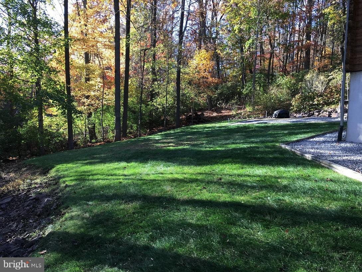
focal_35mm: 29
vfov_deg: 48.3
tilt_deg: -1.8
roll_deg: -2.7
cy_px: 136
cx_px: 181
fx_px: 303
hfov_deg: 61.6
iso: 25
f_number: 2.2
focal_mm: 4.15
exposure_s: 1/120
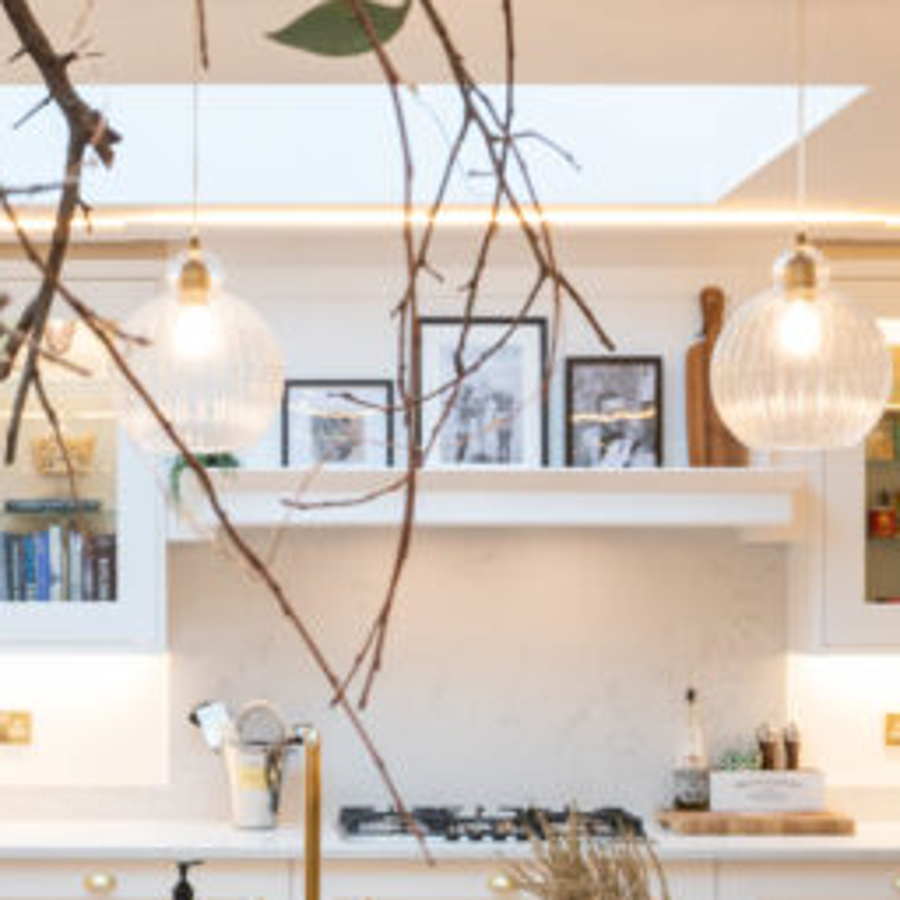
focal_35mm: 83
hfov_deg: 20.6
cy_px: 962
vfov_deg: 20.1
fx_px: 2441
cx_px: 155
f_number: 8
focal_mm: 24
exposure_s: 1/8
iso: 200
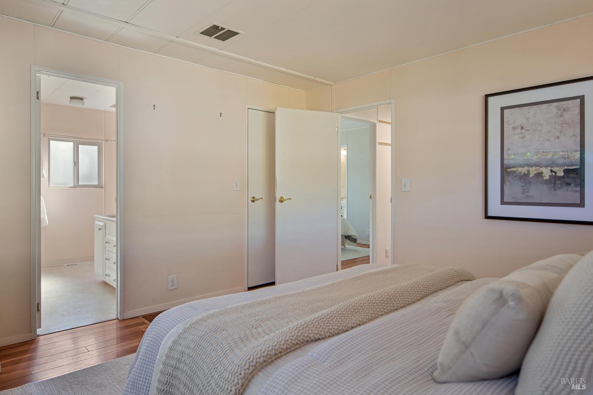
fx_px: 346
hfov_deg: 81.2
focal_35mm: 21
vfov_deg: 59.5
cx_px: 296
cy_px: 198
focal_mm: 14
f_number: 4
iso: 100
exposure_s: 1/60
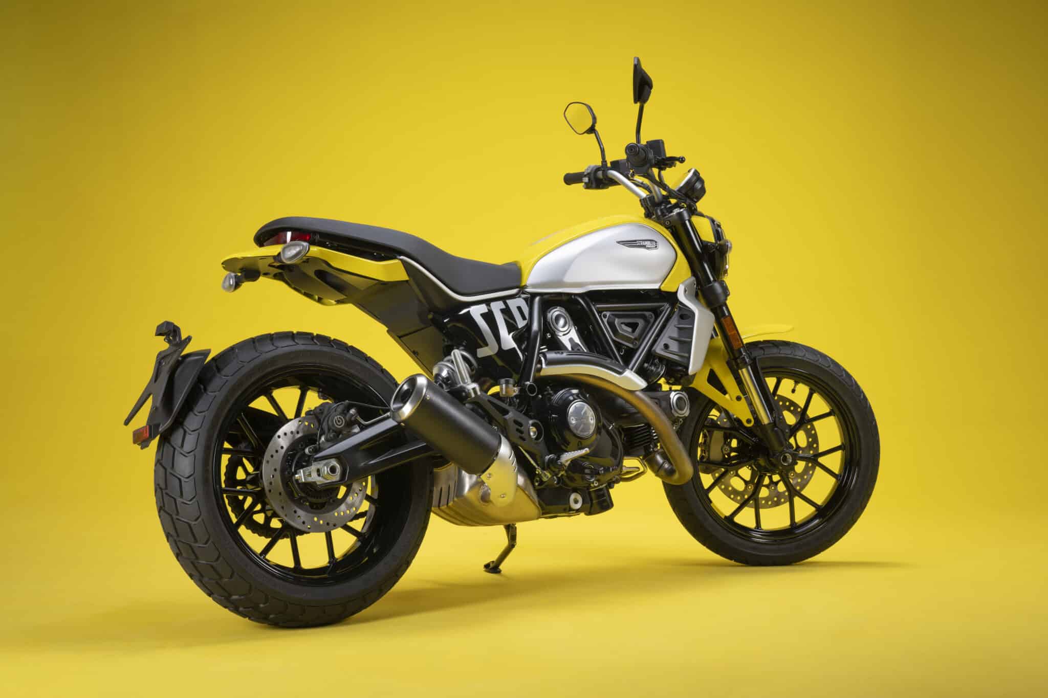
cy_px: 349
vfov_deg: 30.5
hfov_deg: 44.5
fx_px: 1281
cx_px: 524
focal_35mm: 44
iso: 100
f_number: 11
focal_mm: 44
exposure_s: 1/160
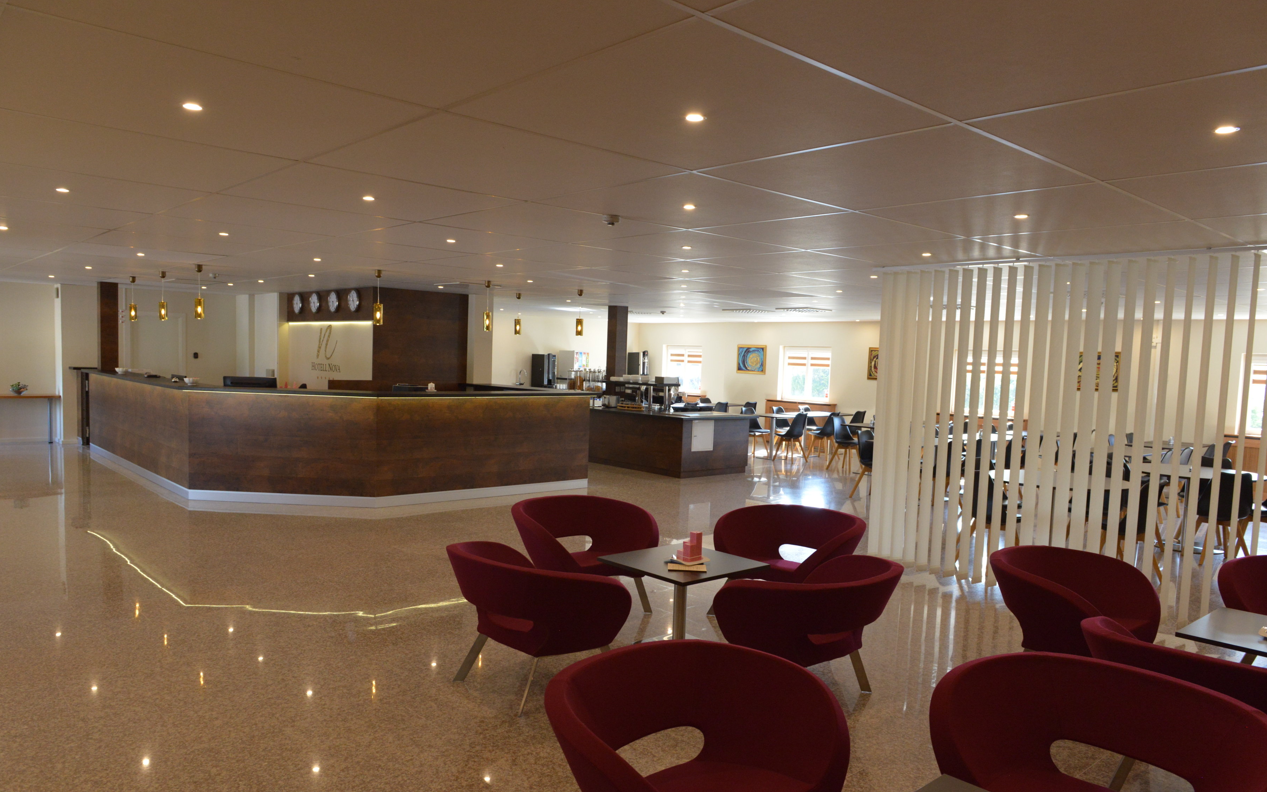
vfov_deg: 49.2
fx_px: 863
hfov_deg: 72.5
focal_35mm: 25
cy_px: 427
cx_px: 634
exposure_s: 1/125
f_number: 5.6
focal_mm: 24
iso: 2500
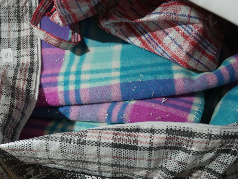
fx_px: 289
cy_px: 90
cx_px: 119
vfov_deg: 34.4
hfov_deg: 44.8
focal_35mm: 42
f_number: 4.6
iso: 1000
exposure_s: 1/60
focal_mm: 21
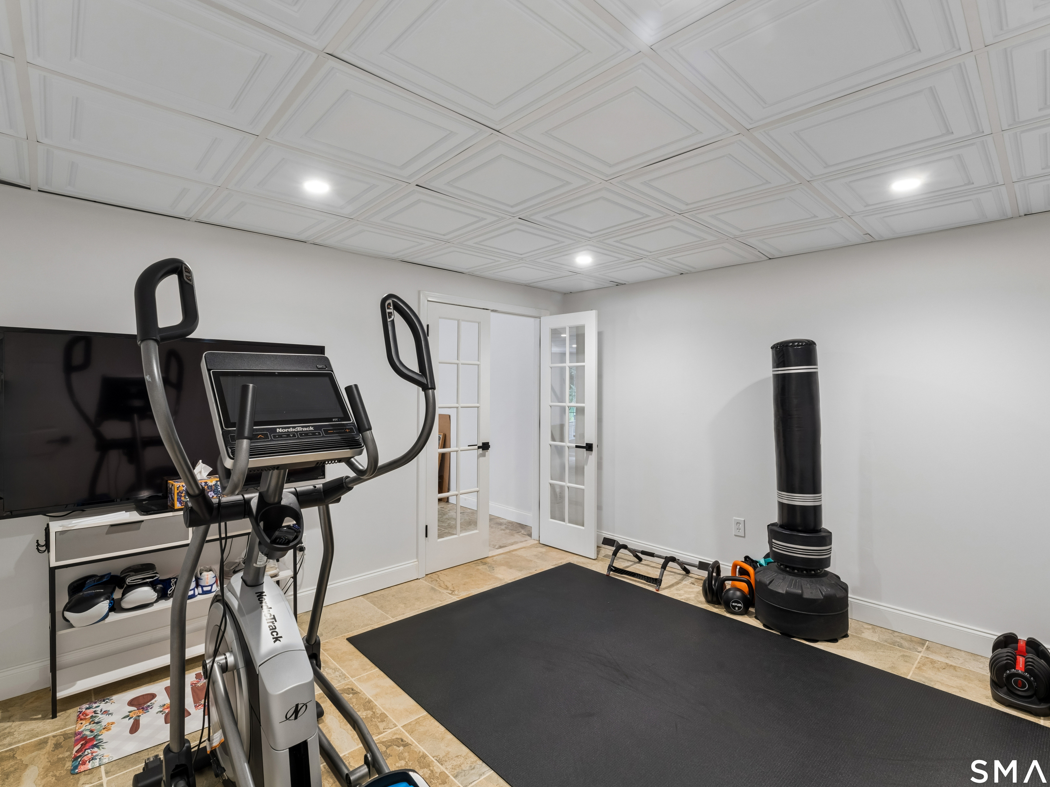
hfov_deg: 92.1
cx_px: 532
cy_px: 377
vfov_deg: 75.7
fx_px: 506
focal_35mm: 17
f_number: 13
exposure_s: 1/2
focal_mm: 14.6
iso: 400
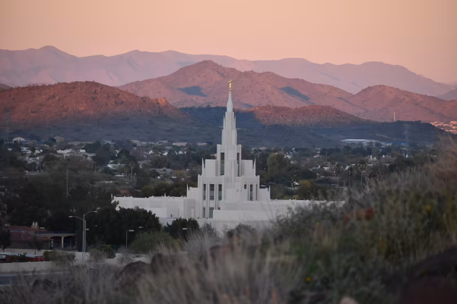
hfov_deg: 7.8
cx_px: 228
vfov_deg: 5.2
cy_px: 152
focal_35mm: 262
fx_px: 3332
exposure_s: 1/500
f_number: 5
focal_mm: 175
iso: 1100
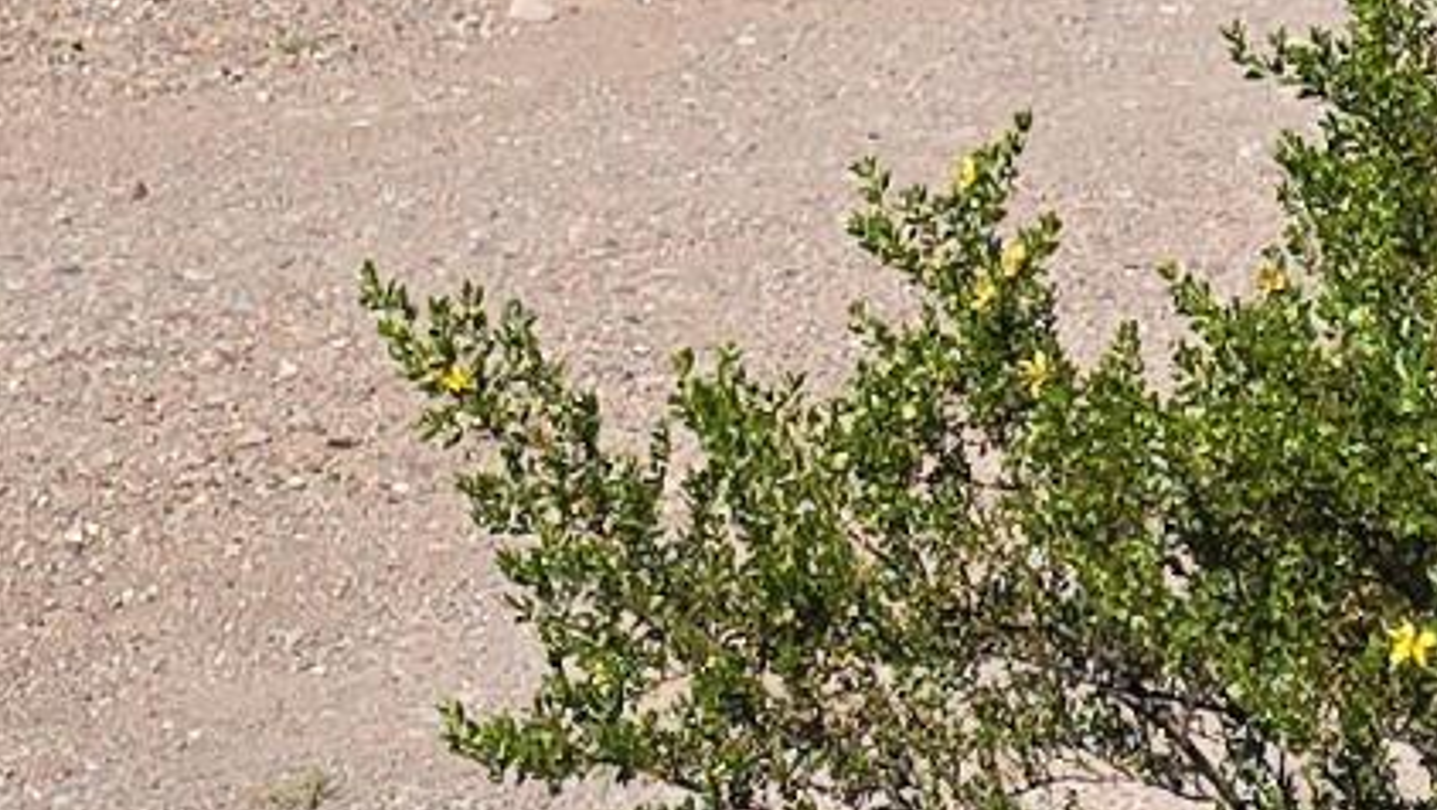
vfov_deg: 6.3
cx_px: 1236
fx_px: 6787
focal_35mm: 178
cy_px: -1651
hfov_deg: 12.0
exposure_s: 1/986
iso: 12
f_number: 1.7
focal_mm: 6.3
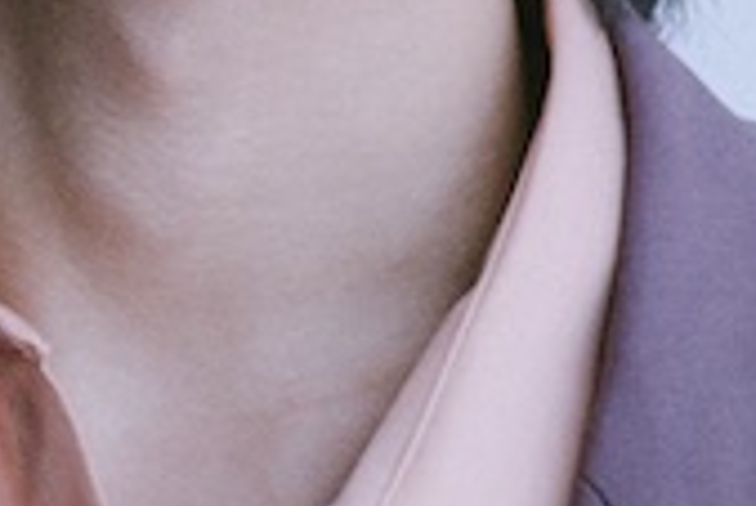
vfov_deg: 4.0
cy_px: -911
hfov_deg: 6.1
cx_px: -233
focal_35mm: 333
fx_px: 6999
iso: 400
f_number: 5.6
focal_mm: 44
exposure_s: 1/160
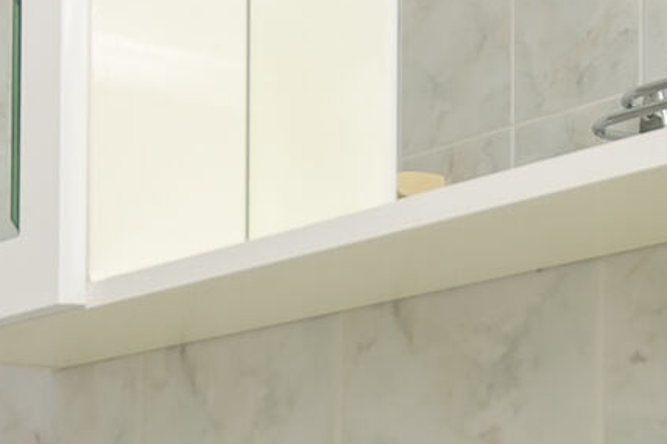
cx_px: 115
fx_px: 1815
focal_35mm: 98
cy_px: 442
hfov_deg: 20.5
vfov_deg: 13.8
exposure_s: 1/100
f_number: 8
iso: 100
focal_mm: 10
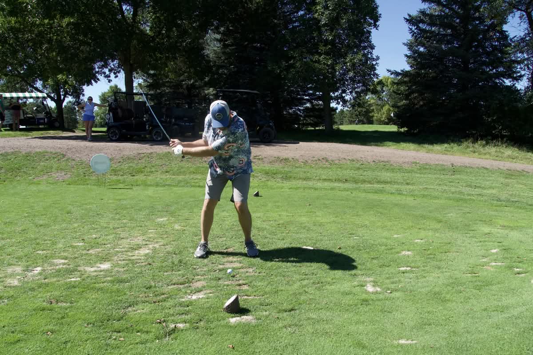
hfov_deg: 67.4
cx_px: 266
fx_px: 400
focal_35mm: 27
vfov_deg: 47.9
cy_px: 178
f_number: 8
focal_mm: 18
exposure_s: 1/2000
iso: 1250
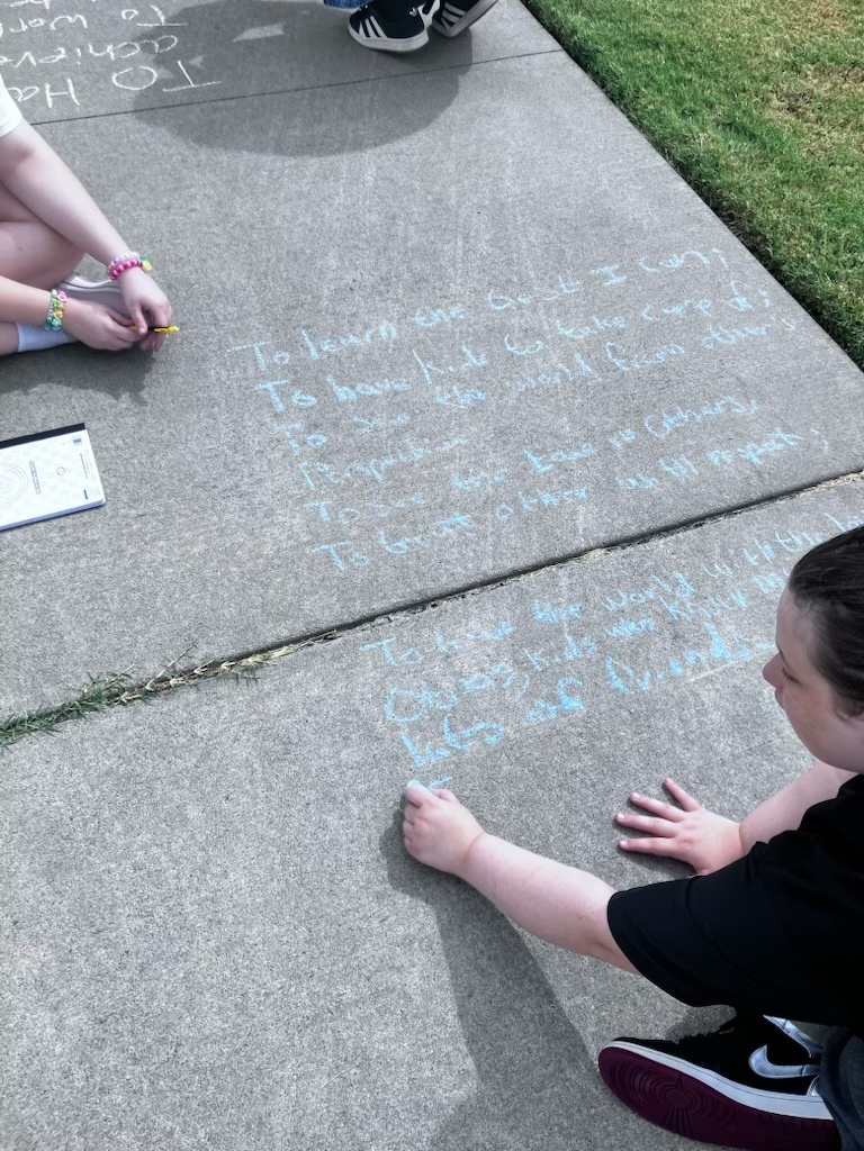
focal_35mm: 28
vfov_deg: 63.4
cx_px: 432
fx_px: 932
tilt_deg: -52.6
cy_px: 576
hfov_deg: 49.7
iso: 32
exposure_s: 1/2114
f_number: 1.8
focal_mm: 3.99
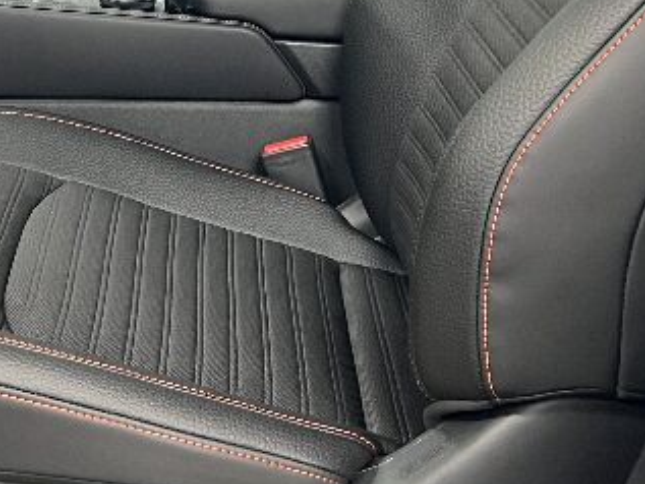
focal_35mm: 84
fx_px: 1566
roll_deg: -1.2
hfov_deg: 22.5
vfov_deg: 17.3
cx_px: 20
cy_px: 22
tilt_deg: -15.6
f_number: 1.5
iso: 400
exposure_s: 1/60
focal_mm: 5.7
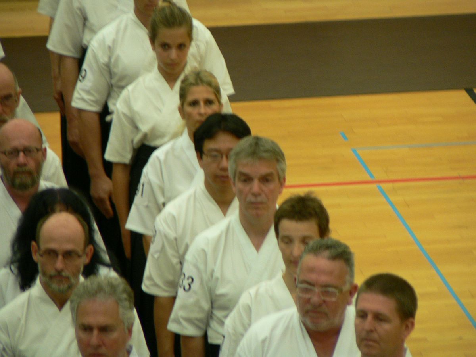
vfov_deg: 3.4
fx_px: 5940
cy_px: 178
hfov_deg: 4.6
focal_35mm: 432
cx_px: 238
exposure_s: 1/30
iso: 200
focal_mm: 72
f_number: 3.3
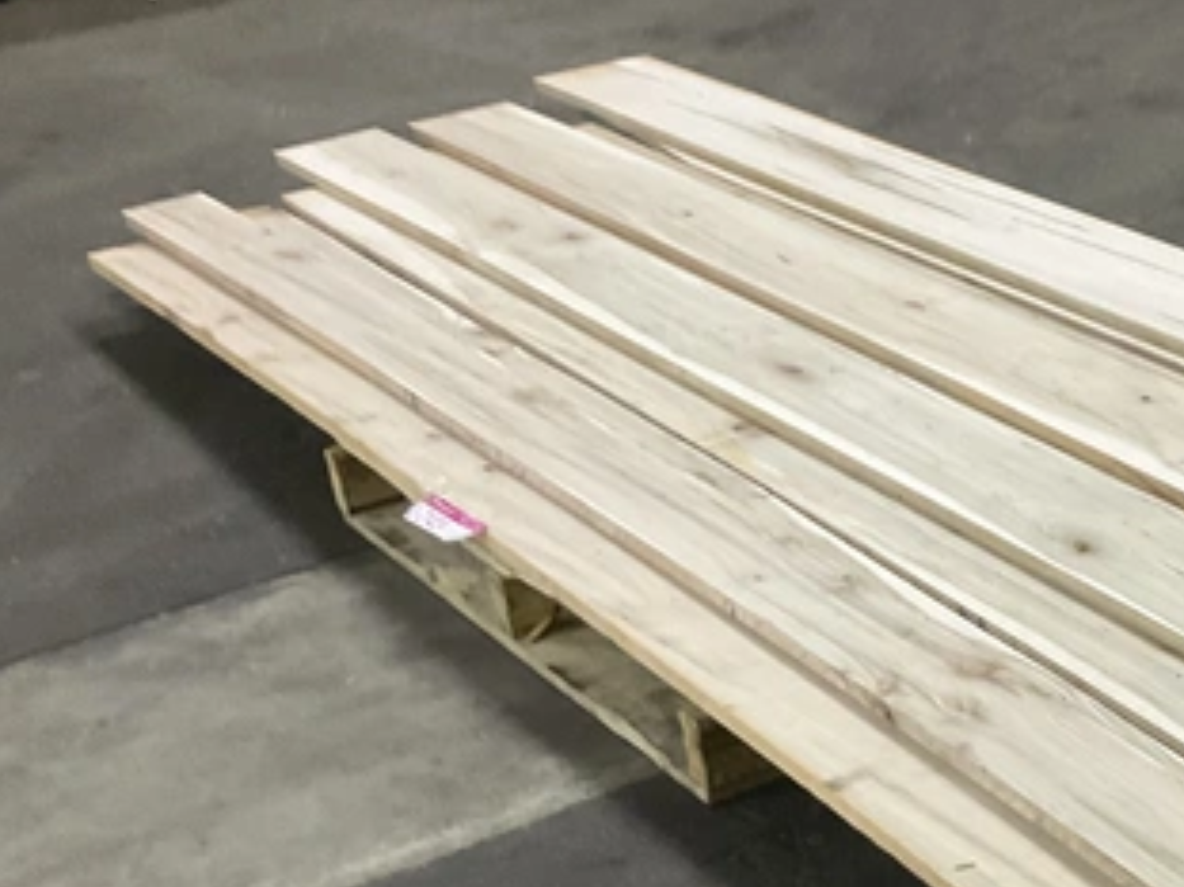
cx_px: 1302
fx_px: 2393
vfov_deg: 20.6
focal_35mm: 70
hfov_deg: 25.7
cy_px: 763
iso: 125
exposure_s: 1/60
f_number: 1.8
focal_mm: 3
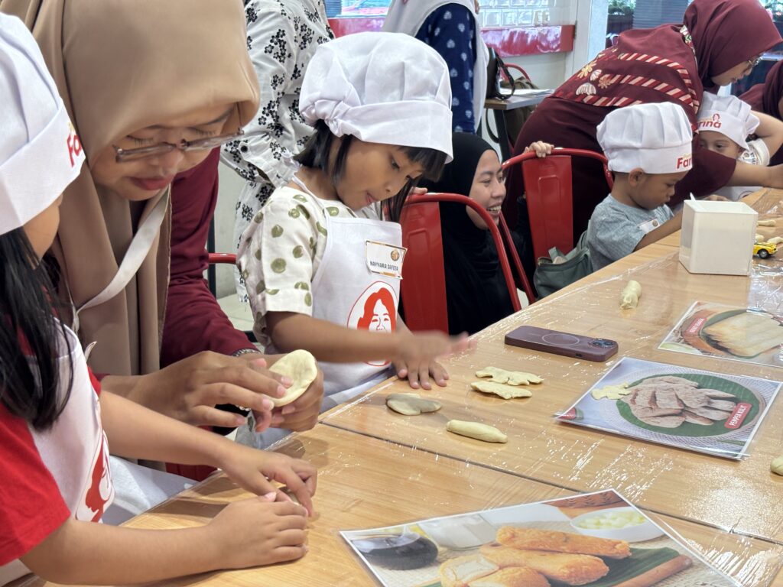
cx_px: 392
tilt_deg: -14.6
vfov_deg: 28.0
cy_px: 294
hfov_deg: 36.8
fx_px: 1176
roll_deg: -1.2
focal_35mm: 52
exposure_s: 1/50
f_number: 1.6
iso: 80
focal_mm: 5.96
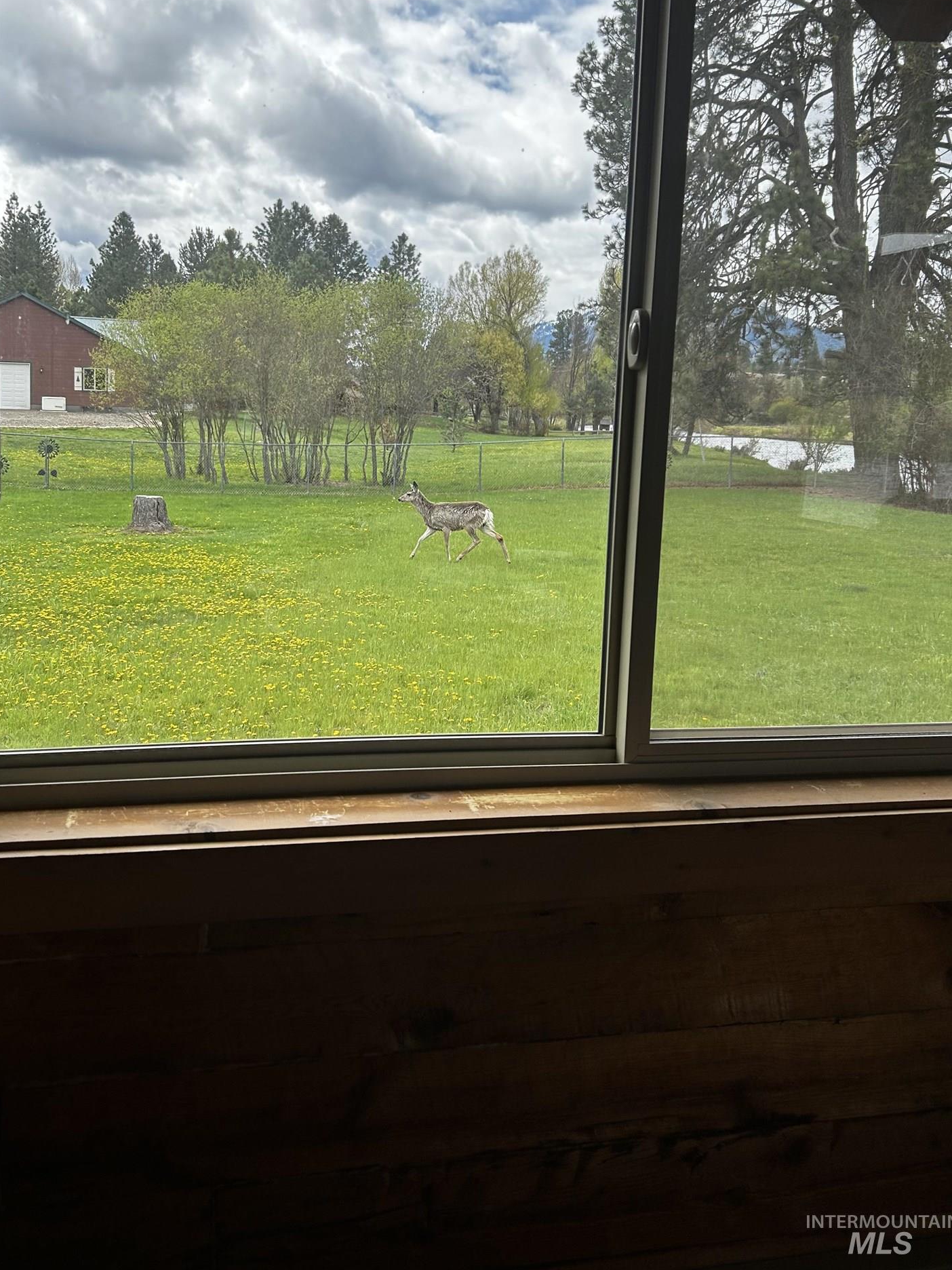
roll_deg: +0.4
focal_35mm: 32
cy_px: 511
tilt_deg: -5.3
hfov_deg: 43.9
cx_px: 377
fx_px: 1173
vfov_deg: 56.4
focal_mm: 5.7
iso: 50
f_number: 1.5
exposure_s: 1/1159
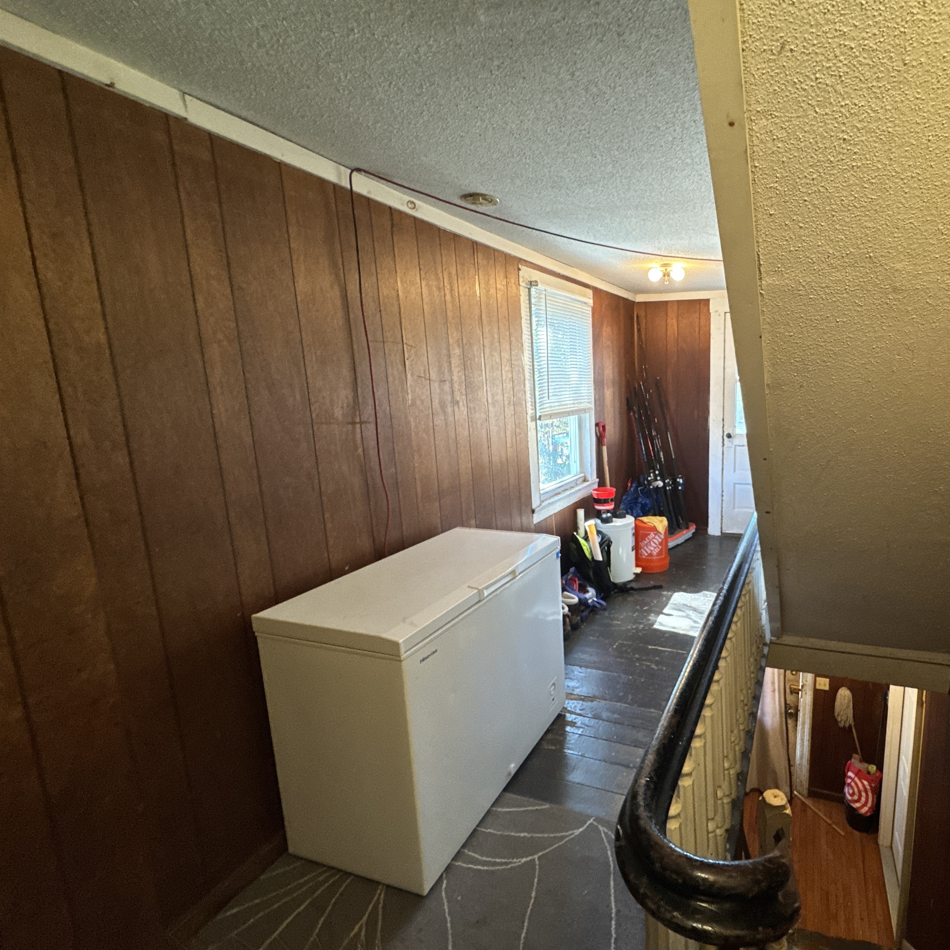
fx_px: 528
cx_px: 650
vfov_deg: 84.0
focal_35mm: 17
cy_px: 466
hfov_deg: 80.5
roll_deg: +0.5
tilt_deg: -9.4
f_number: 2.2
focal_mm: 2.22
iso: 400
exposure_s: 1/60
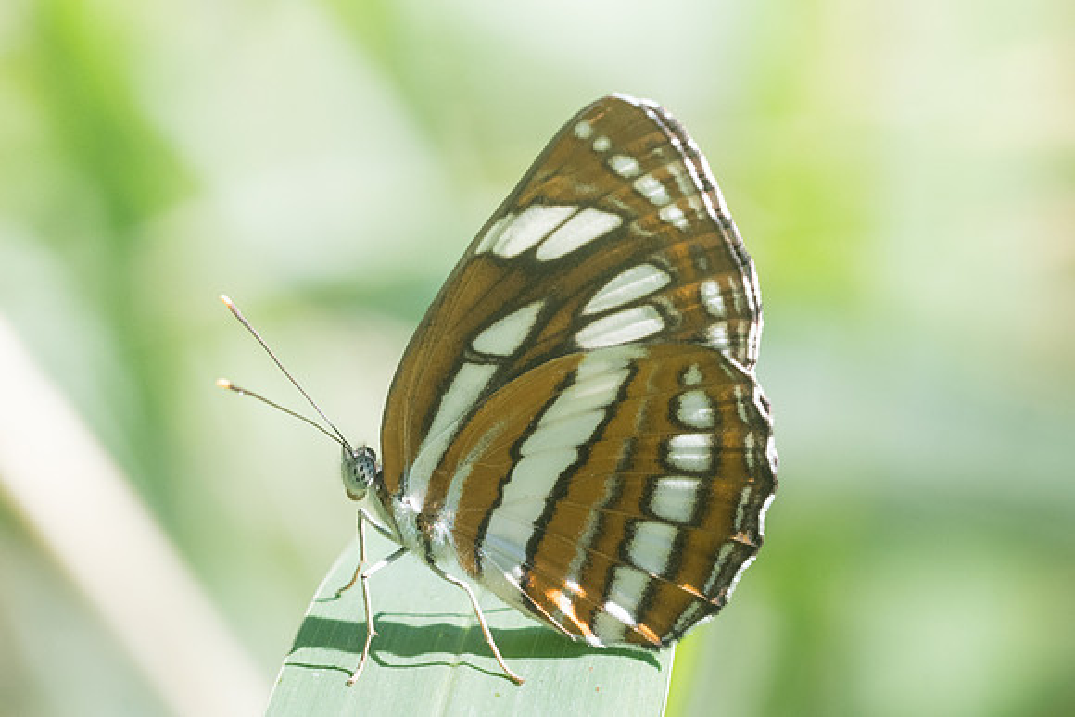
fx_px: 8568
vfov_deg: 4.8
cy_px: 457
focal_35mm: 287
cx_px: 634
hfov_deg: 7.2
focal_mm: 150
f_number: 10
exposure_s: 1/400
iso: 800
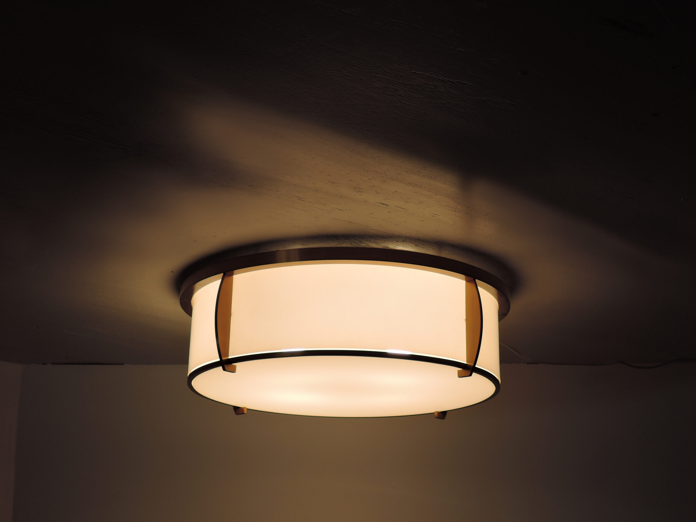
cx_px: 351
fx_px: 1227
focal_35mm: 61
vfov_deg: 24.0
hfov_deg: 31.7
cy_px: 259
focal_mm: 12.8
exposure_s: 1/125
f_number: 3.7
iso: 80
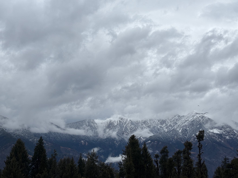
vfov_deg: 28.0
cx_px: 119
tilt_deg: +9.3
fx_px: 358
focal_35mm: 52
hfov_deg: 36.8
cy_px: 89
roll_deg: +0.0
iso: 40
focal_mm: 5.96
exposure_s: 1/4630
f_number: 1.6
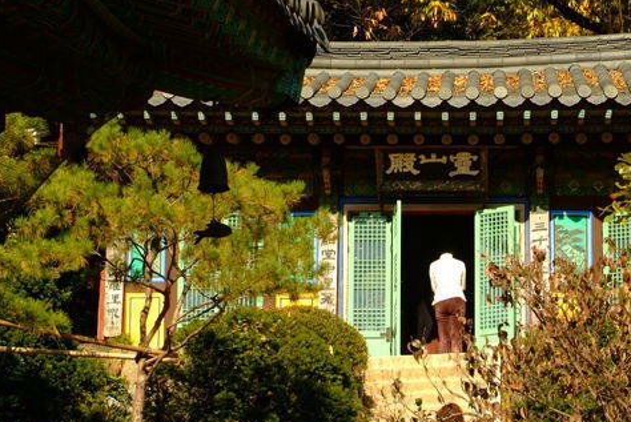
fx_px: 3105
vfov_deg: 7.8
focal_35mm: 177
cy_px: 262
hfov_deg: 11.6
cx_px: 439
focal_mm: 80
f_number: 9.5
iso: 400
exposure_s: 1/350
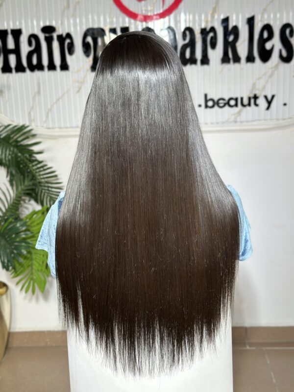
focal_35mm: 48
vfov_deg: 39.7
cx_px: 147
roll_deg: +1.7
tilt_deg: -11.9
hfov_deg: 30.3
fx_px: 544
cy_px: 196
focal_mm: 6.86
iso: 80
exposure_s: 1/223
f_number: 1.78
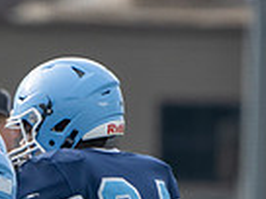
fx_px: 17121
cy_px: 373
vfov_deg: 0.7
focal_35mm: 2228
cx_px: -57
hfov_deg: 0.9
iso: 320
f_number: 5.6
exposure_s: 1/1250
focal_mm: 400
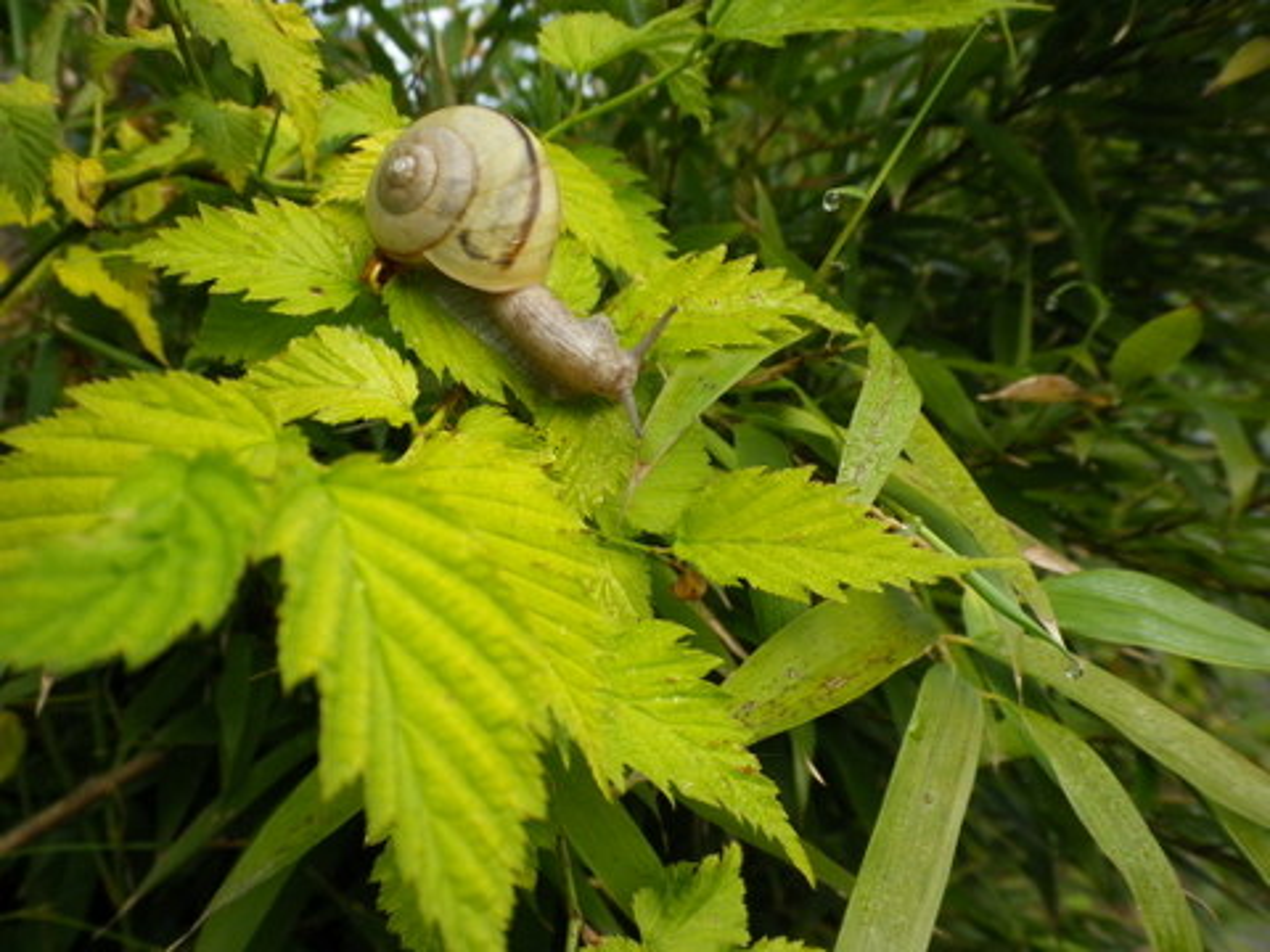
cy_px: 476
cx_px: 635
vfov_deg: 40.7
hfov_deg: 52.6
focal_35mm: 35
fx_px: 1284
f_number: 3.9
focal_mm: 6.36
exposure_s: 1/80
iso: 80
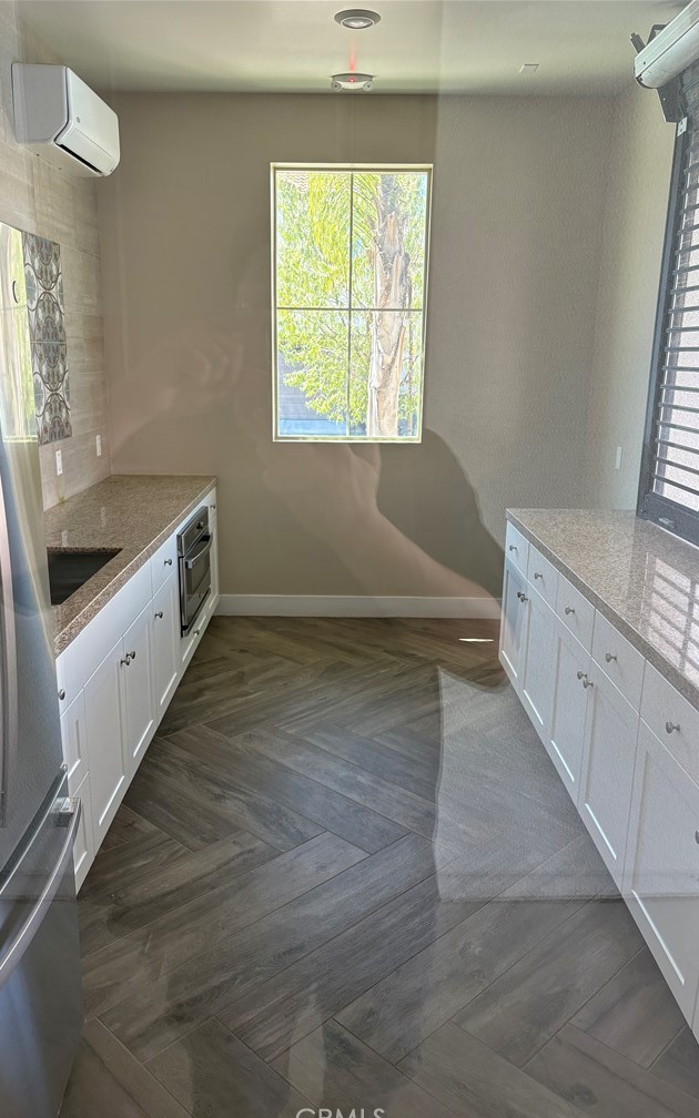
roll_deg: -1.2
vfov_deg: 66.5
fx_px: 853
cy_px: 567
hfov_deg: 44.5
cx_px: 327
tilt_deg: -13.1
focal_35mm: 28
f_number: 1.6
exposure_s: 1/121
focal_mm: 5.96
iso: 100
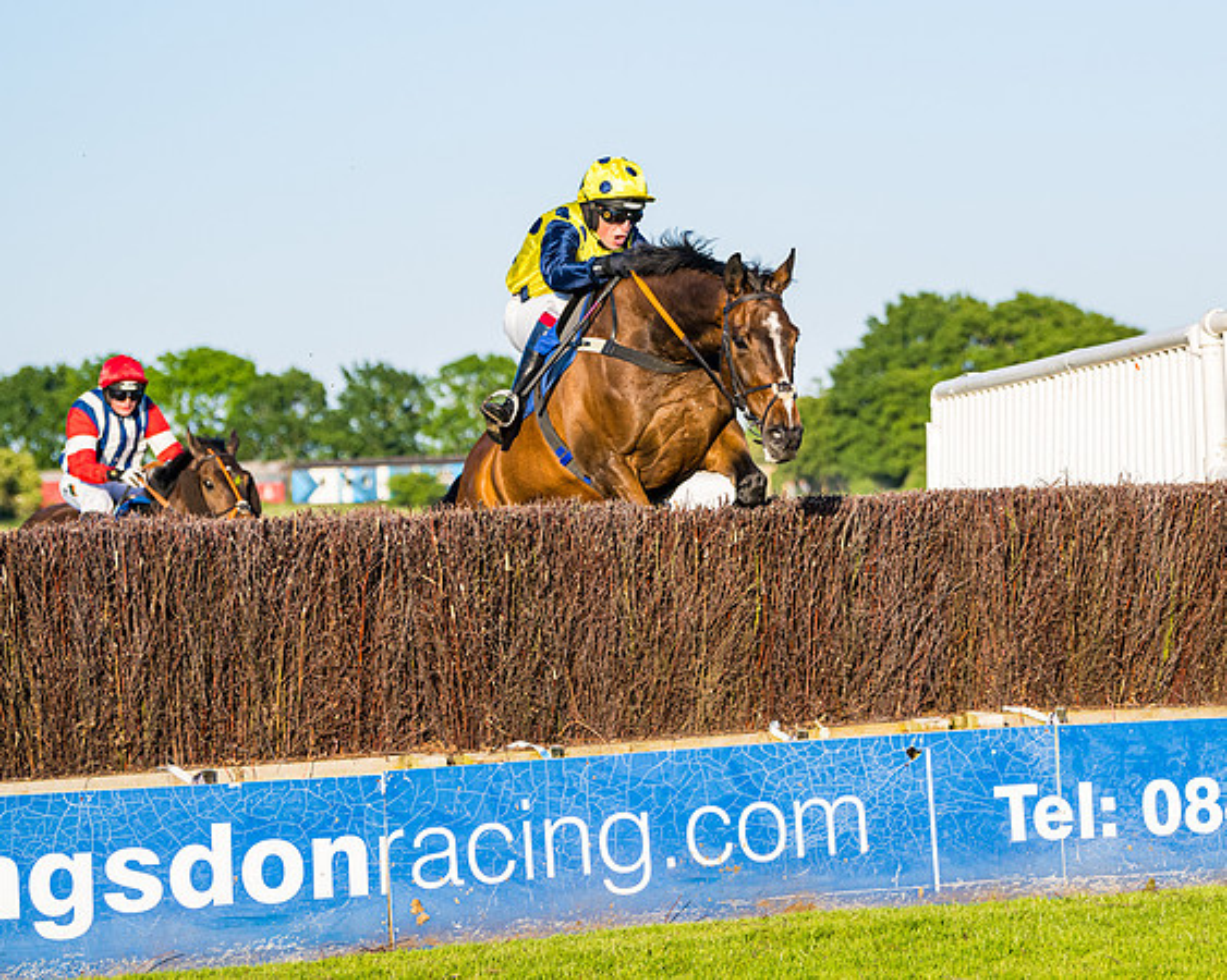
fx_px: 5924
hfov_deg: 11.8
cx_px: 828
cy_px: 422
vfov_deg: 9.5
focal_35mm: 163
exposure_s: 1/2500
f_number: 4
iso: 400
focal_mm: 116
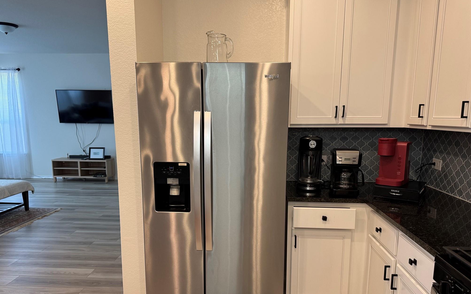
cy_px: 173
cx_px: 237
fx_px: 334
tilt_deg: -10.7
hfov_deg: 70.4
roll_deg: +0.1
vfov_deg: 47.4
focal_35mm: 26
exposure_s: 1/120
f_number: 1.78
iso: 160
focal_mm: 6.76
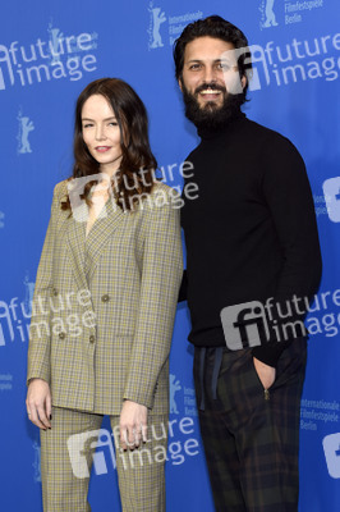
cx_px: 170
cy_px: 256
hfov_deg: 13.0
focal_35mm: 105
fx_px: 1490
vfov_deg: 19.5
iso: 640
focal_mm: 70
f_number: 3.2
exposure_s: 1/400
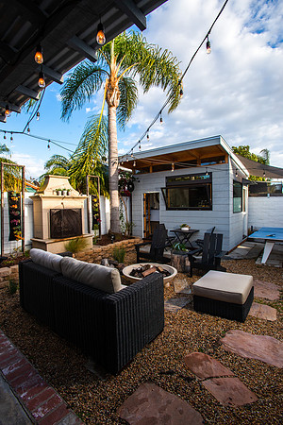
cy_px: 212
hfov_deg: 70.4
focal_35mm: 17
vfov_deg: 93.3
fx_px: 200
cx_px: 142
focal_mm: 17
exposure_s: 1/200
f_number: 10
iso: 400
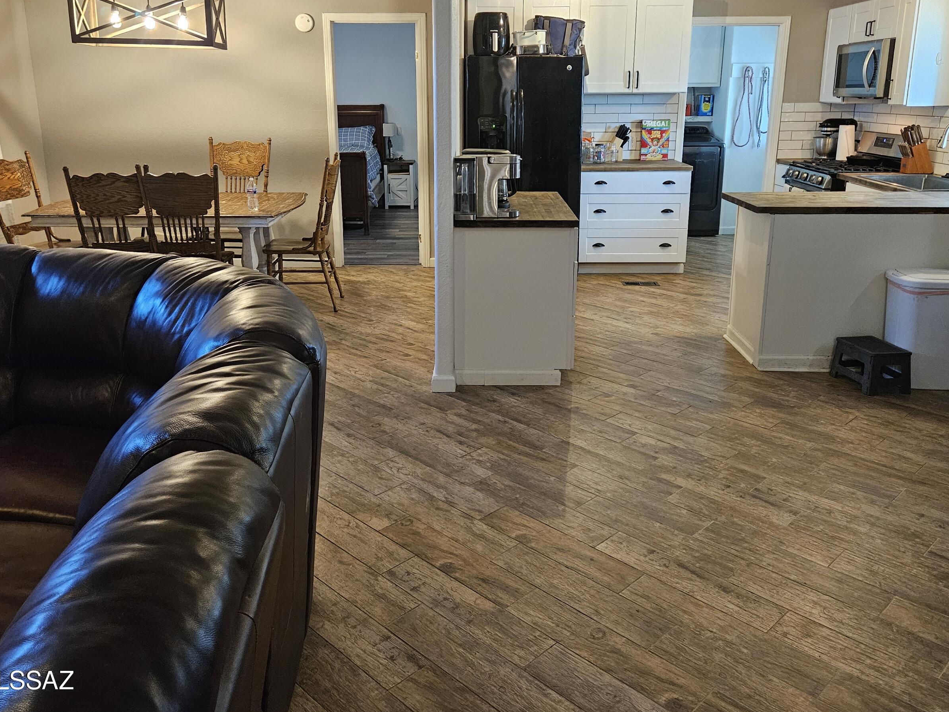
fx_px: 795
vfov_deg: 47.8
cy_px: 273
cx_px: 489
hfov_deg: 61.6
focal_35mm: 29
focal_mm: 5.4
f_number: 1.8
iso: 1000
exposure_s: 1/120
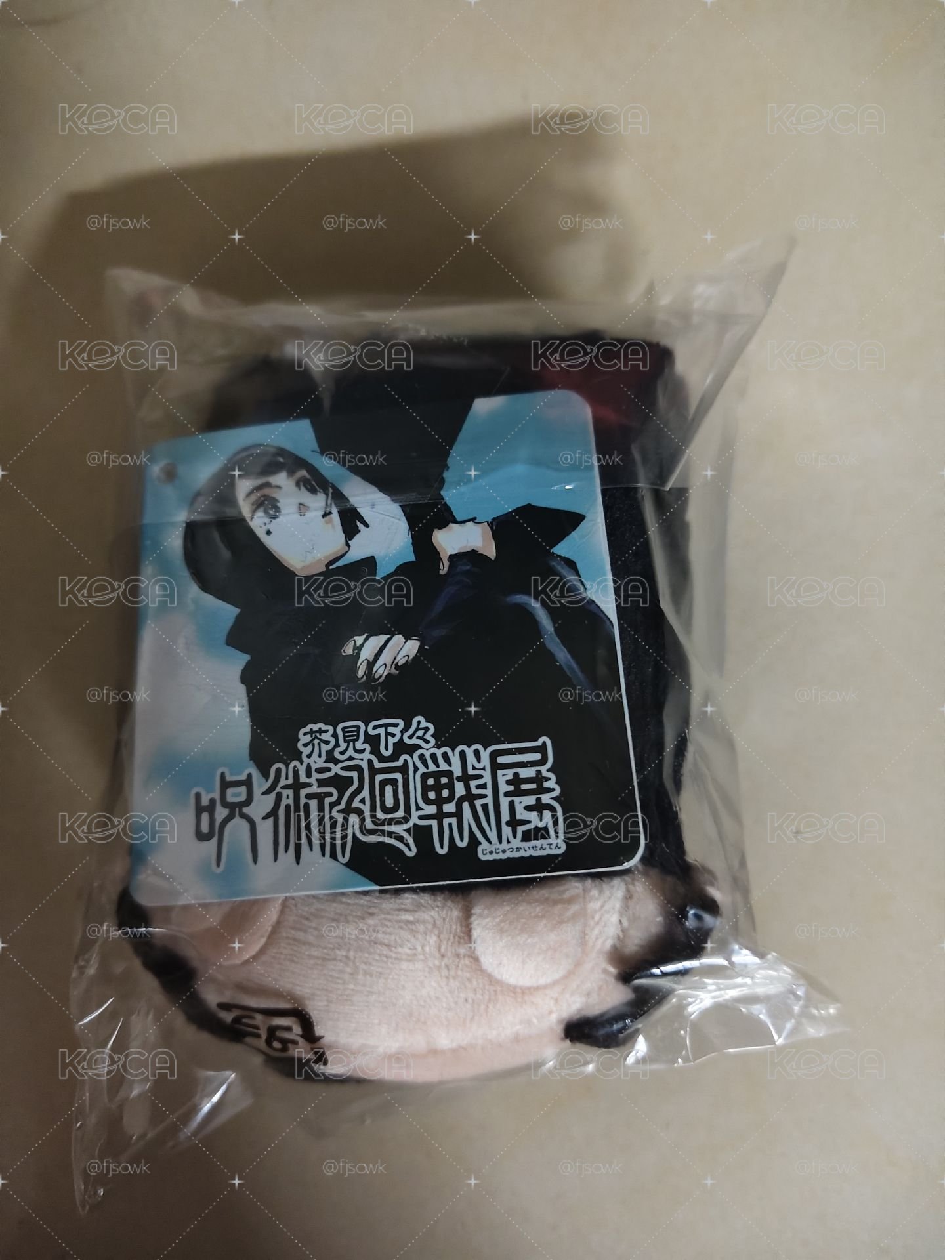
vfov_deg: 73.9
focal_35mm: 23
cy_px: 630
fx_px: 837
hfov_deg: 58.9
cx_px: 472
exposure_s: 1/30
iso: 1455
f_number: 1.88
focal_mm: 5.56
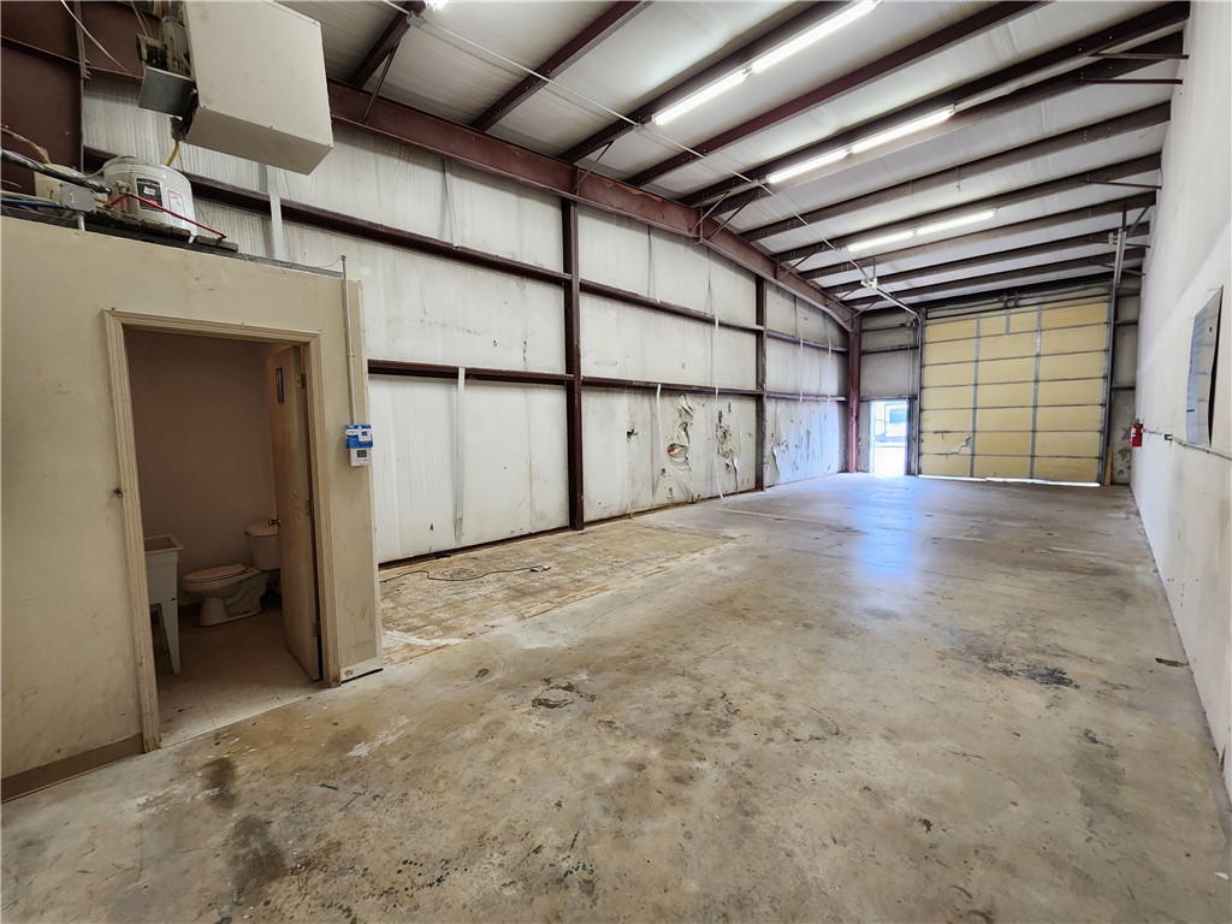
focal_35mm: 13
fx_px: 463
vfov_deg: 89.9
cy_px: 462
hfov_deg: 106.2
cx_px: 616
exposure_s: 1/60
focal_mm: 2.2
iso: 250
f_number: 2.2
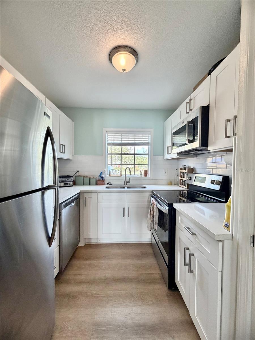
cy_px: 170
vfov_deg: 102.1
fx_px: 138
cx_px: 128
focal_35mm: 14
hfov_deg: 85.7
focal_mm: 2.22
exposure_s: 1/120
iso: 250
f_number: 2.2
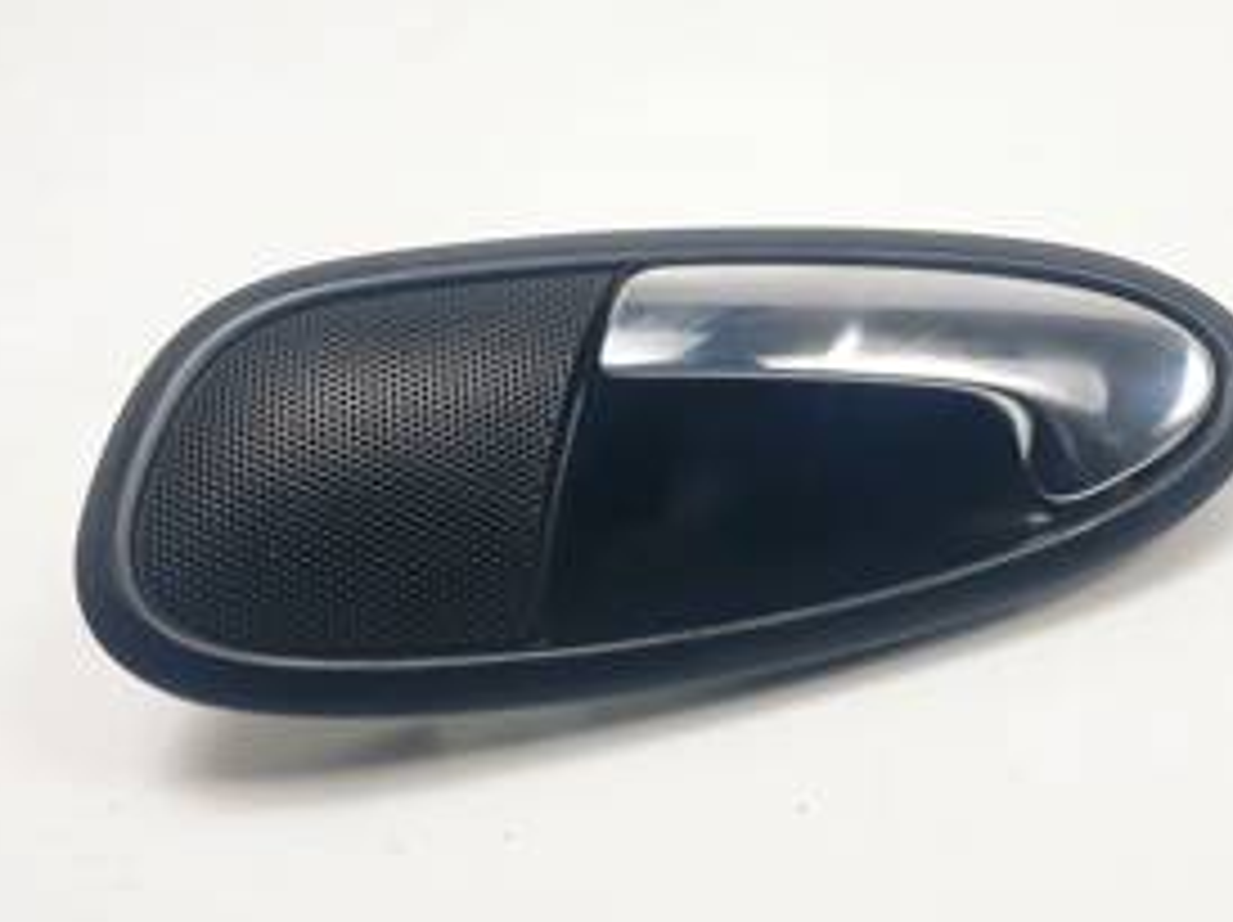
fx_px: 1352
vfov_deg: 37.7
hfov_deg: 48.4
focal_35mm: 38
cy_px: 450
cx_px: 792
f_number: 2.4
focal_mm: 4.3
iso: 50
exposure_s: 1/273
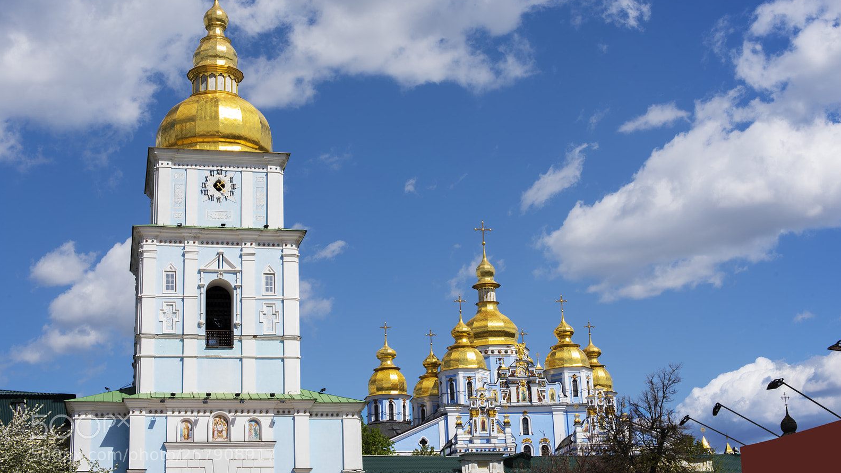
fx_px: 1182
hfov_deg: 39.2
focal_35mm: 53
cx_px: 423
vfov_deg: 22.6
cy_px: 212
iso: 100
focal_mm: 50
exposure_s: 1/100
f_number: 16
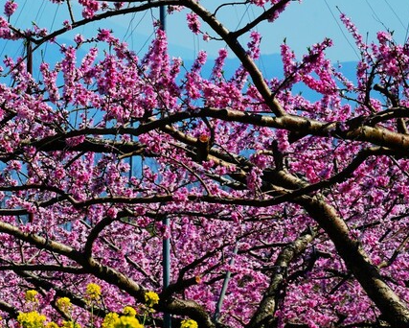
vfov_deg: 3.7
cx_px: -153
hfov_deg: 4.6
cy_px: 119
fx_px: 5014
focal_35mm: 414
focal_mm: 157
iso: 200
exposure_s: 1/250
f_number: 16
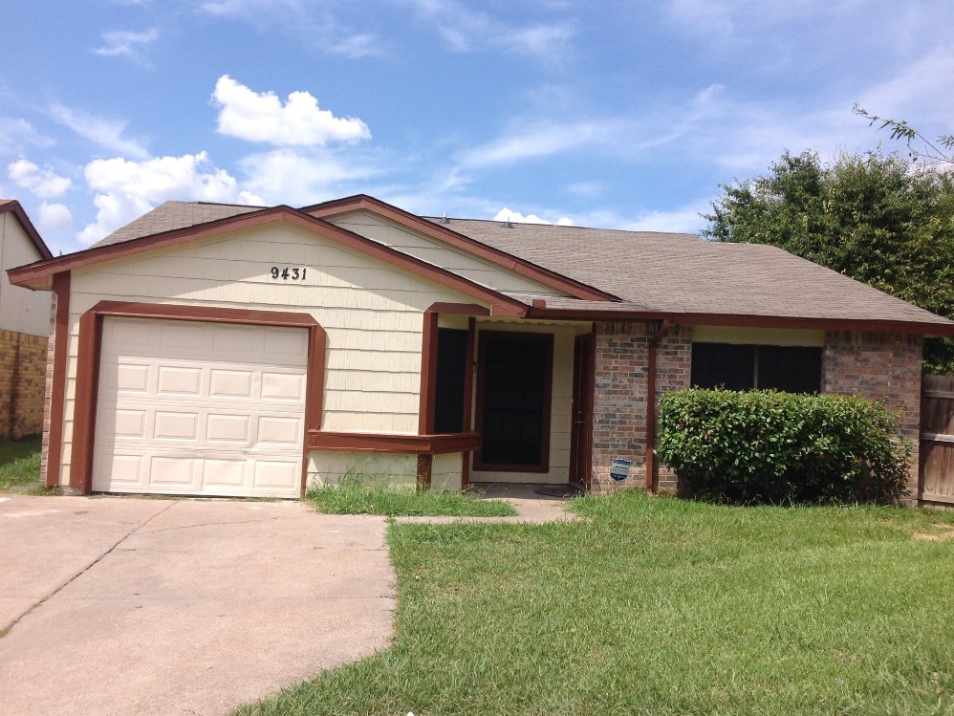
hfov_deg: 51.3
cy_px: 355
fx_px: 992
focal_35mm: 36
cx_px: 481
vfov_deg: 39.7
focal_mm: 4.28
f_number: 2.4
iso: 50
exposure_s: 1/2326
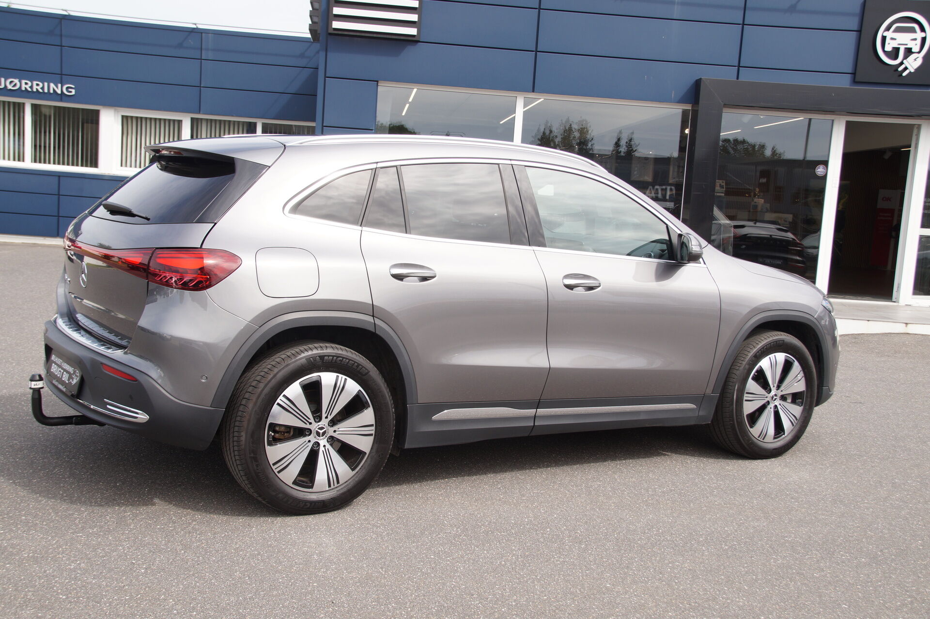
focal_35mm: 42
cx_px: 465
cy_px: 310
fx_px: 1084
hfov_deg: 46.4
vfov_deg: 31.9
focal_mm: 28
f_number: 6.3
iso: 100
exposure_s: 1/160
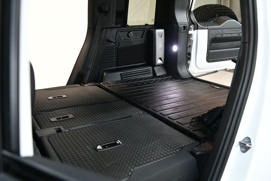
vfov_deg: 39.9
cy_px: 90
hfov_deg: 57.2
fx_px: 248
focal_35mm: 33
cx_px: 136
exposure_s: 1/60
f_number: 3.5
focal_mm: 22
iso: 3200
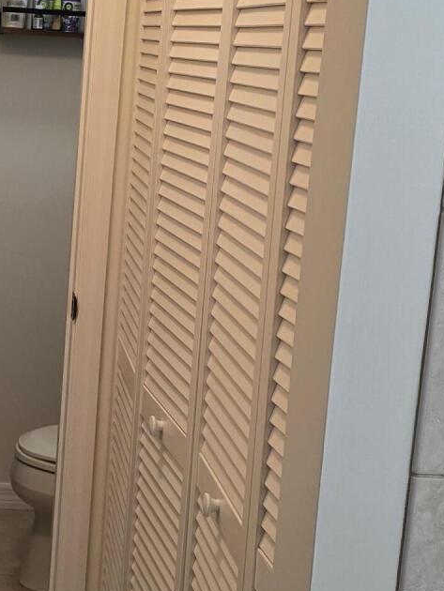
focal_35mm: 73
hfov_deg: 19.5
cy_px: 205
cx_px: -20
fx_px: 1248
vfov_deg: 26.5
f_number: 1.7
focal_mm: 6.3
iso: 125
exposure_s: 1/120
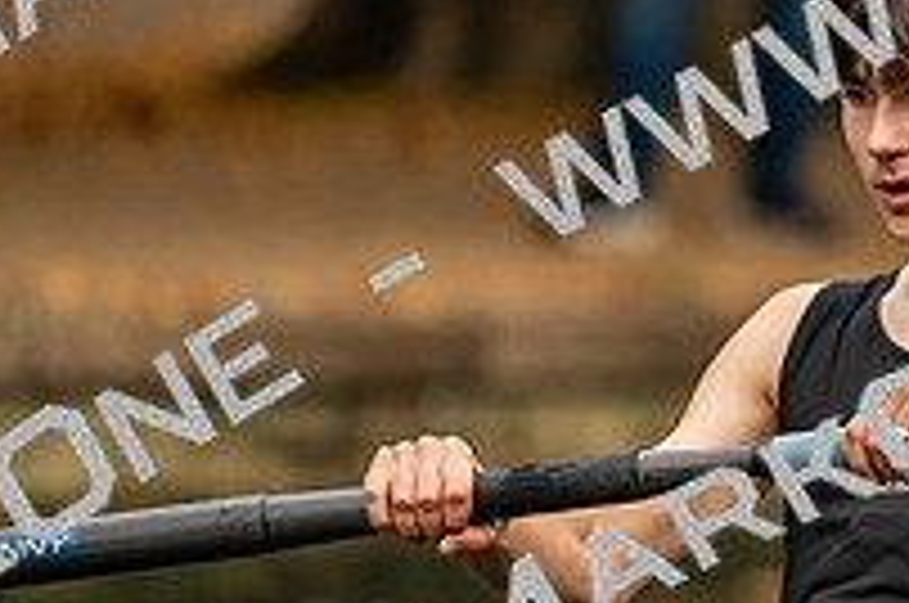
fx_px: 29016
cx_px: 1053
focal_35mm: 1151
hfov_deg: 1.8
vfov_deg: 1.2
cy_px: 250
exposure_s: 1/2500
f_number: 4.5
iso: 2200
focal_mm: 400
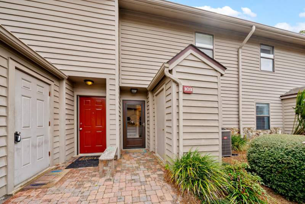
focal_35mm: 12
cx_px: 152
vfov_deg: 90.1
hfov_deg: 112.6
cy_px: 102
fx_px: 102
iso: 80
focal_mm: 12
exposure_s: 1/25
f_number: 7.1
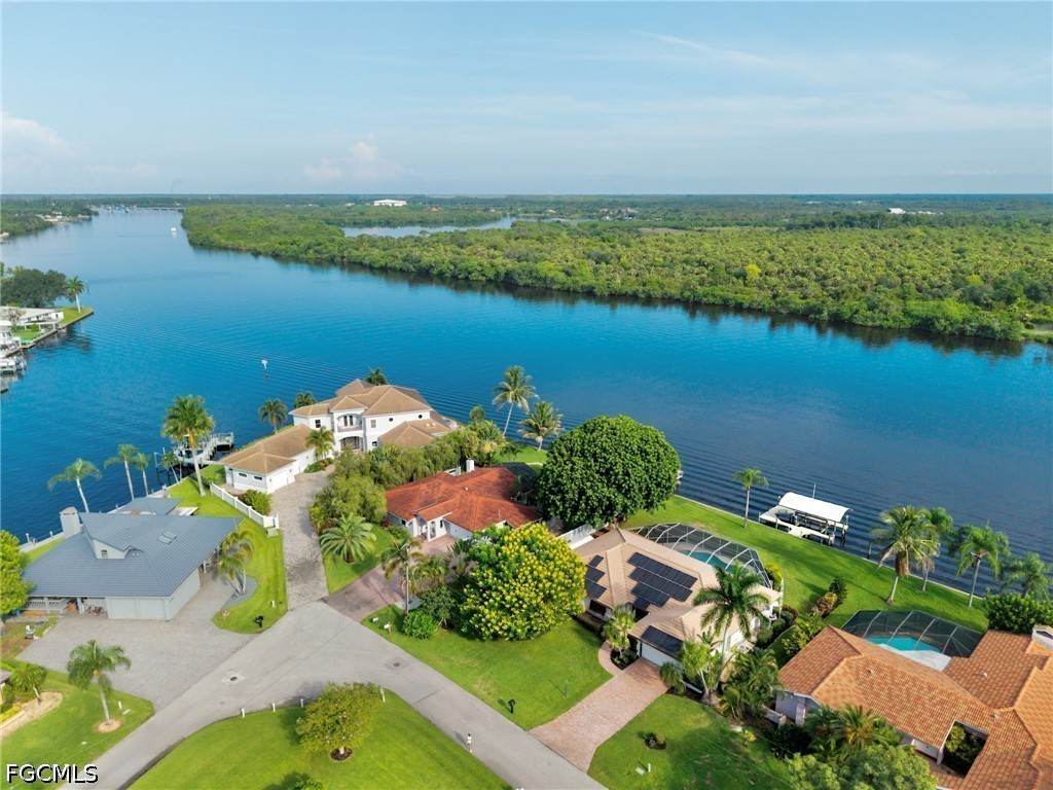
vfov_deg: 56.8
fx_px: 730
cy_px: 395
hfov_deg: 71.6
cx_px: 526
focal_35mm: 24
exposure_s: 1/240
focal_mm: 8.67
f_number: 1.8
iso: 100
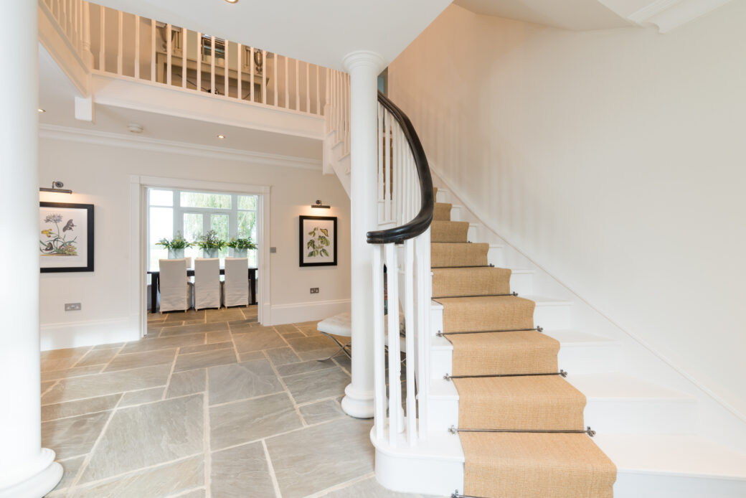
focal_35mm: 15
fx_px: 311
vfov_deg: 77.4
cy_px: 249
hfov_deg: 100.4
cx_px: 373
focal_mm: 15
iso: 100
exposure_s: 1/5
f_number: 9
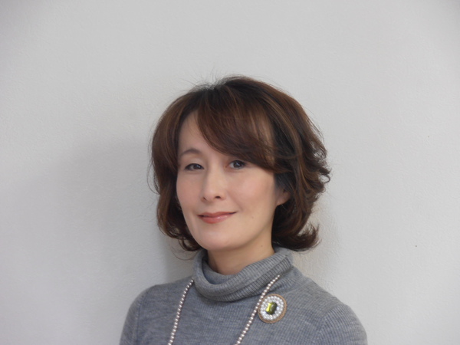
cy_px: 172
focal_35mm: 166
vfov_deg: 8.9
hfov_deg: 11.9
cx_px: 230
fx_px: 2206
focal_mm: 29.44
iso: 125
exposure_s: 1/2
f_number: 5.9
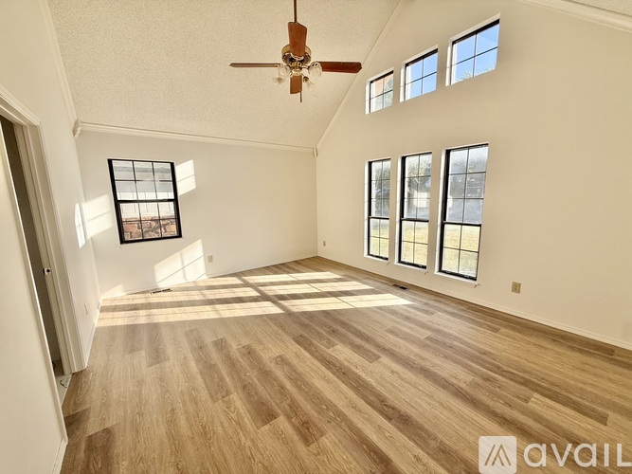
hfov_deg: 102.1
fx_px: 256
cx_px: 316
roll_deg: +1.4
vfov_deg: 85.7
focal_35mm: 14
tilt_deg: -9.2
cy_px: 237
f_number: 2.2
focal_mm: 2.22
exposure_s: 1/638
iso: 50
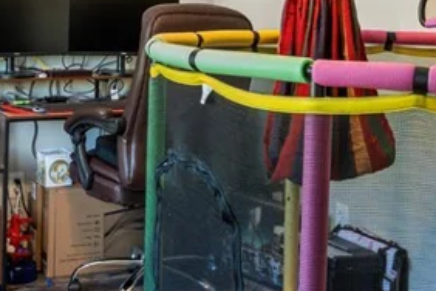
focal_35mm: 69
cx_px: 144
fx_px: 836
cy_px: -7
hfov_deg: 29.0
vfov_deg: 19.1
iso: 400
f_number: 8
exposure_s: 1/1.25
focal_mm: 19
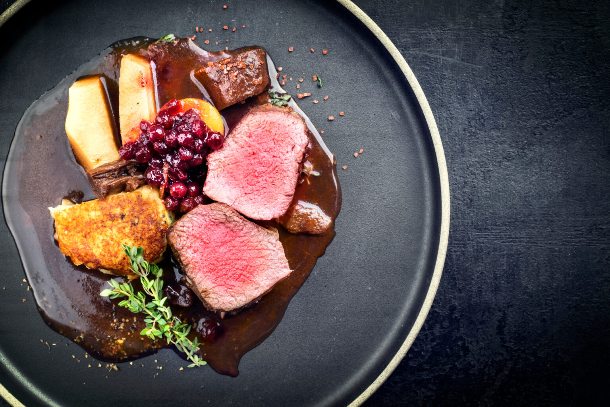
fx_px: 847
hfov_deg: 39.6
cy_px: 204
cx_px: 305
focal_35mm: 50
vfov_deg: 27.0
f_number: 8
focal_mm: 50
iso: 200
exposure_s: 1/200
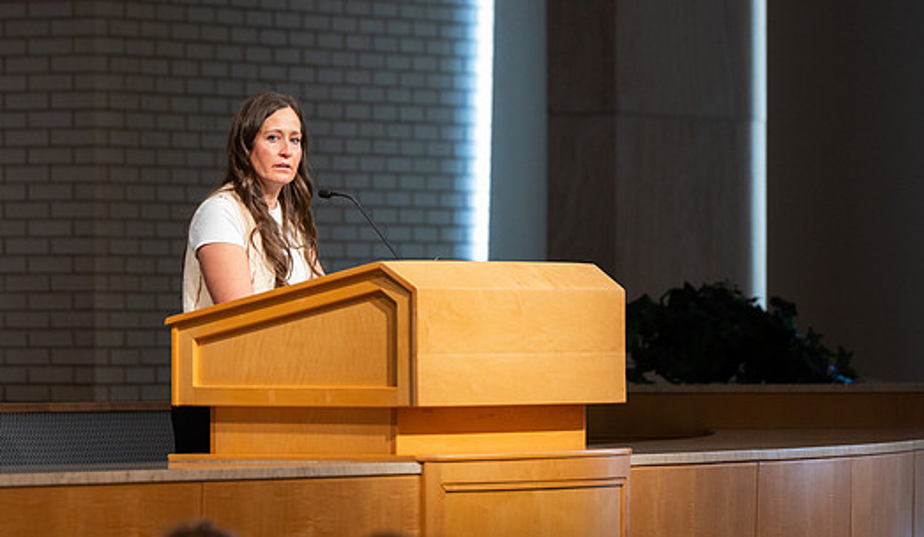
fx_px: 6545
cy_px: 161
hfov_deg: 8.1
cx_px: 365
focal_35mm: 265
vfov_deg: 4.7
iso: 2500
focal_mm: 200
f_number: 3.5
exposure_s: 1/400
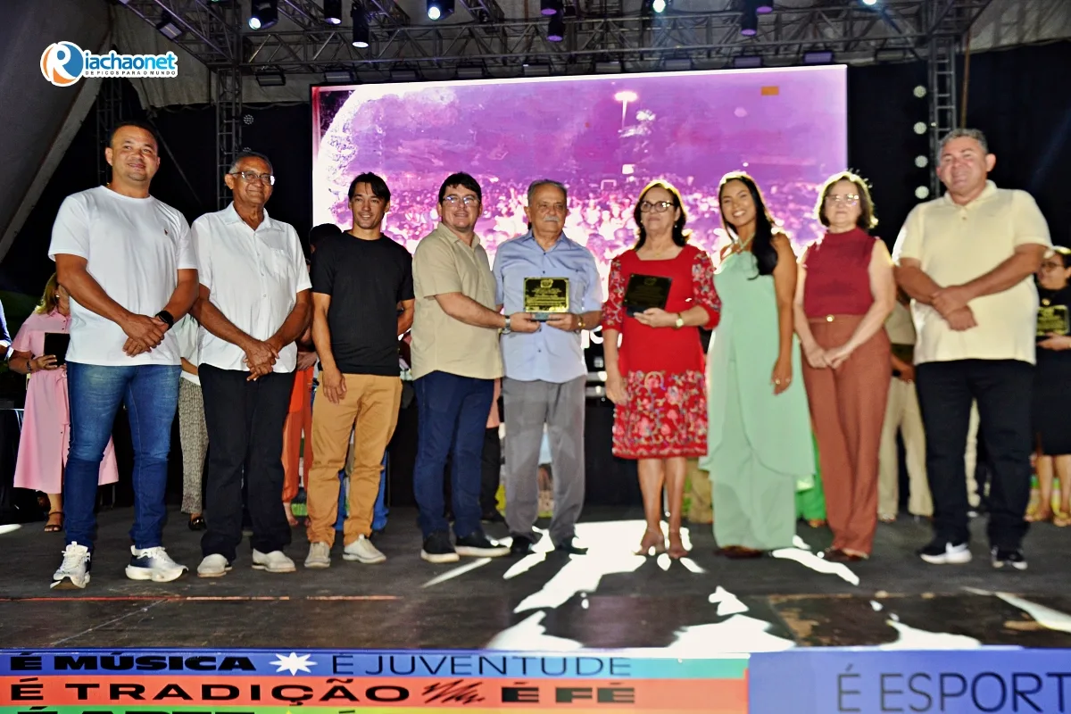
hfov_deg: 53.1
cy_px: 357
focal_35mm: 36
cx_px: 536
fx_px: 1071
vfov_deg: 36.9
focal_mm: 24
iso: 400
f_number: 3.8
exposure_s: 1/60
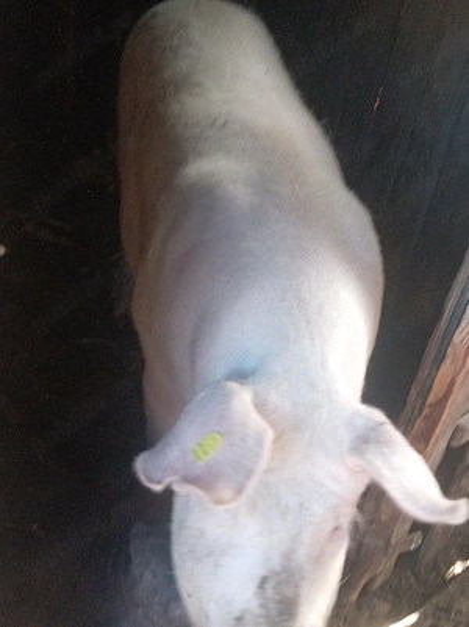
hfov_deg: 30.8
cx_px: 234
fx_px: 850
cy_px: 314
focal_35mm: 47
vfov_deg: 40.5
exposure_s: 1/33.4
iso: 200
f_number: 1.8
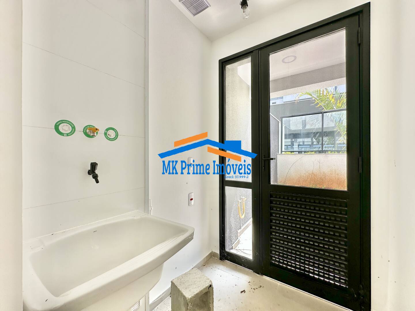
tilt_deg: +0.0
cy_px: 156
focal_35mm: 14
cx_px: 208
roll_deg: -0.5
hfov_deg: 102.1
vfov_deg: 85.7
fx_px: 168
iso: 40
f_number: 2.2
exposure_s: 1/225
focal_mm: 2.22
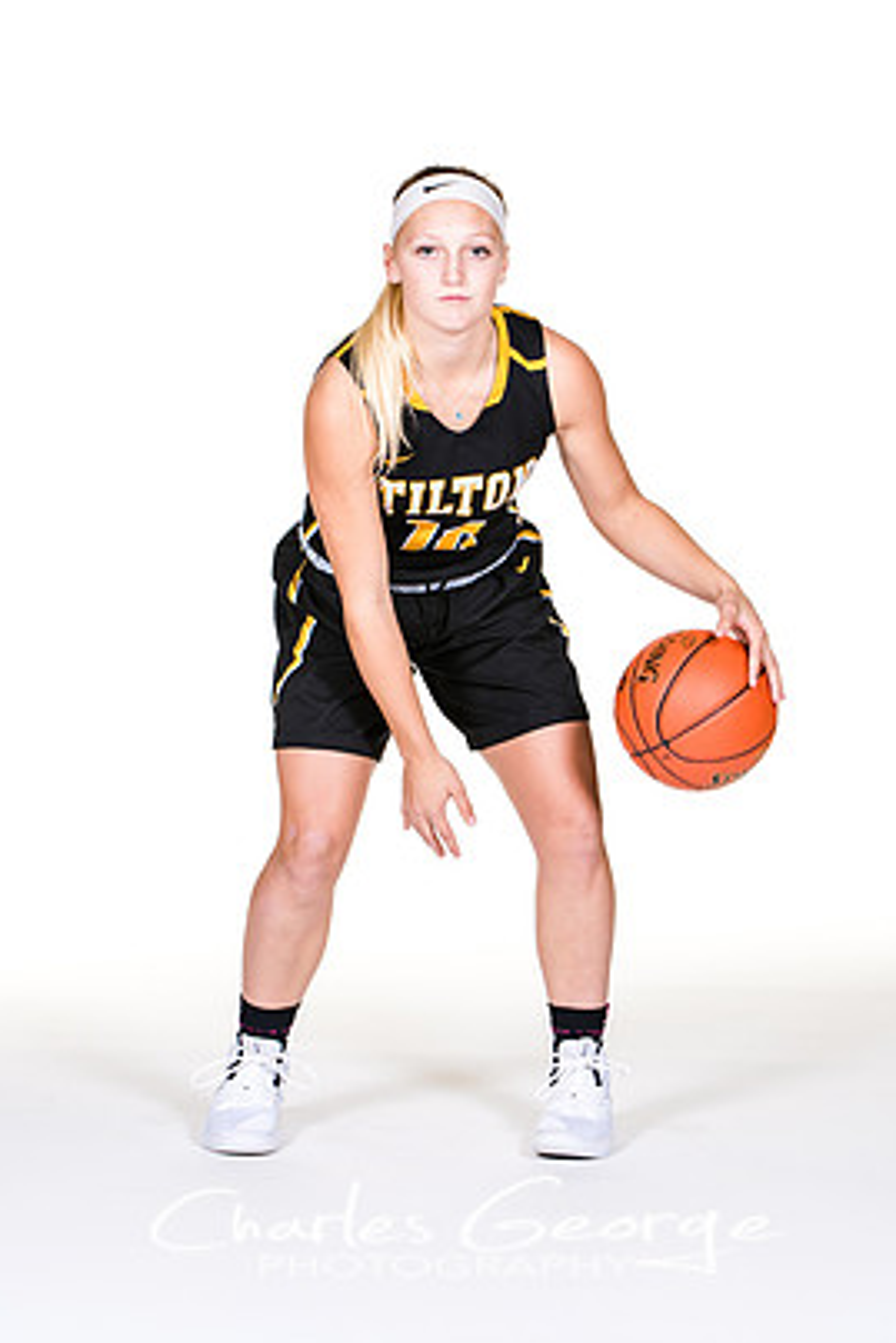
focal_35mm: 144
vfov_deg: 14.2
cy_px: 627
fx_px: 5371
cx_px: 470
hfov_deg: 9.5
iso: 200
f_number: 6.3
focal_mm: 86
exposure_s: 1/160
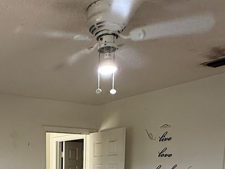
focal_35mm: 50
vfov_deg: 25.0
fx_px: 325
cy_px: 223
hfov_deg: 36.6
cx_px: 38
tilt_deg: -8.2
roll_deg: +0.6
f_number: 2.2
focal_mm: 2.22
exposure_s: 1/60
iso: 200
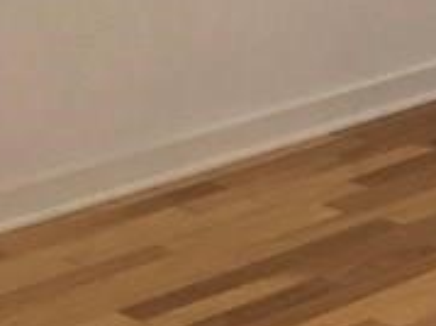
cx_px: 1206
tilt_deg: -0.9
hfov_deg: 10.0
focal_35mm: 160
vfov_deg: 8.3
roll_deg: +0.8
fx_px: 2014
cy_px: -513
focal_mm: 4
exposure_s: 1/15
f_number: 1.8
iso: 50
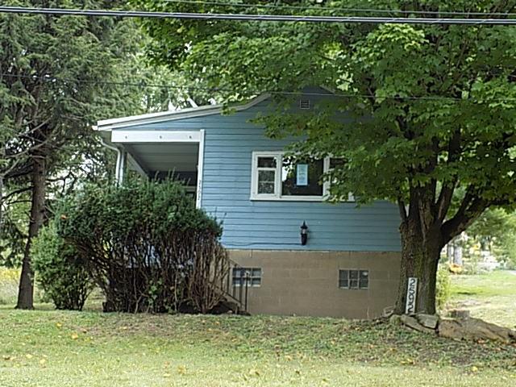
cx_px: 258
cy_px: 194
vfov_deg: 22.6
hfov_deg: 29.8
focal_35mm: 65
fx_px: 969
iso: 80
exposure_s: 1/50
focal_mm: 11.5
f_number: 4.1
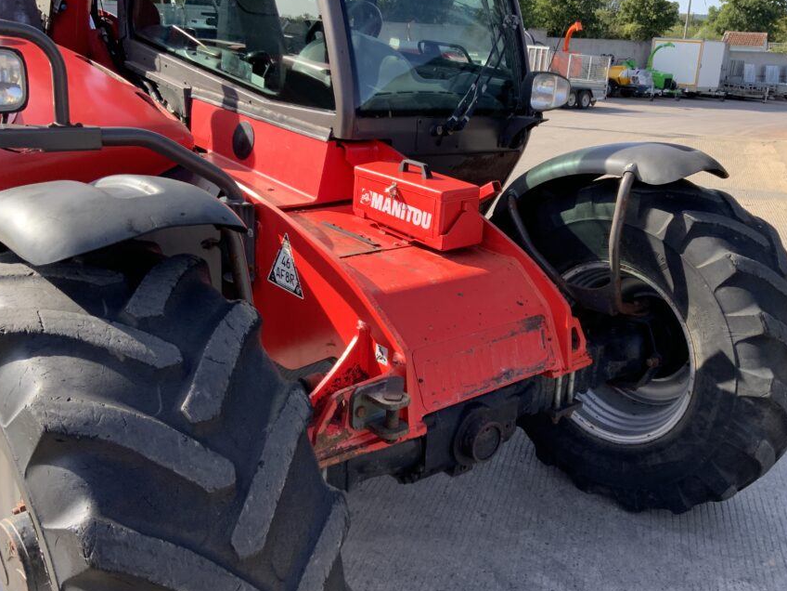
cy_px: 298
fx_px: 796
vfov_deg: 40.7
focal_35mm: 35
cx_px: 448
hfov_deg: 52.5
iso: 16
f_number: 1.8
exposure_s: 1/435
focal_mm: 3
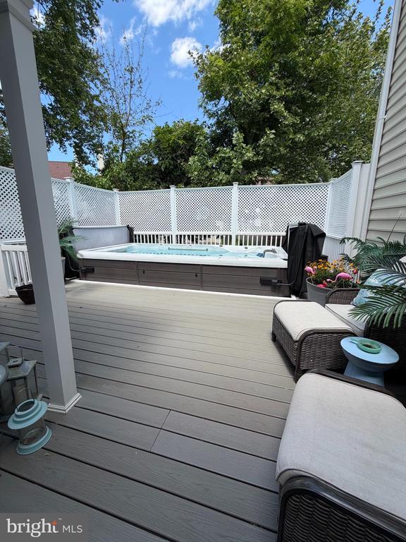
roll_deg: -1.5
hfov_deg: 85.7
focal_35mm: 14
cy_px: 271
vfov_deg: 102.1
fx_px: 219
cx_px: 203
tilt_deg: -11.6
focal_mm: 2.22
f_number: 2.2
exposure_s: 1/672
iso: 40
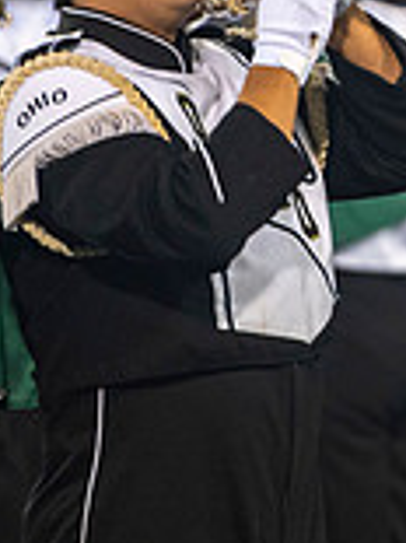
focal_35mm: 721
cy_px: -46
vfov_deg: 2.8
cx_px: 889
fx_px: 11291
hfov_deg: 2.1
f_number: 2.8
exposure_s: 1/500
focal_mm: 200
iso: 1000
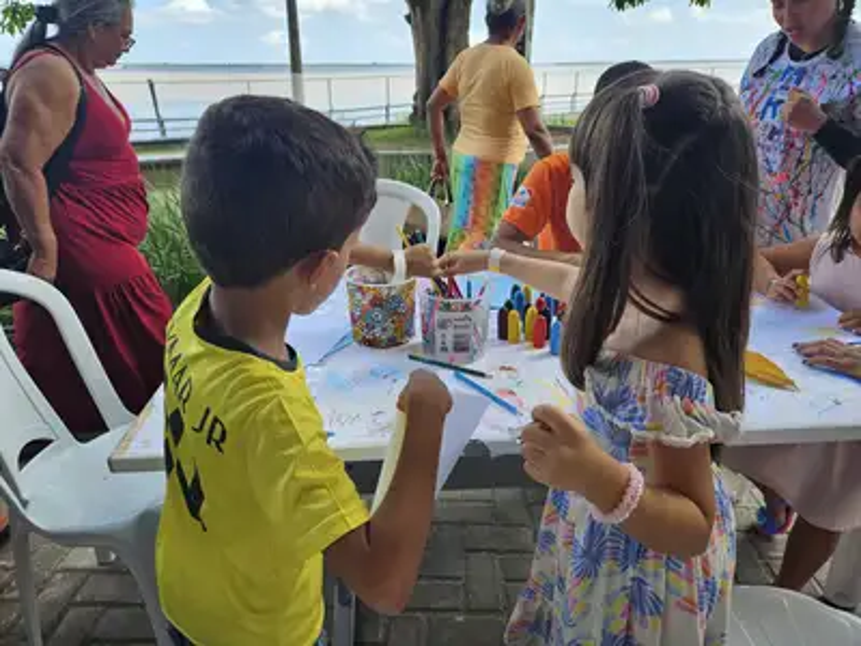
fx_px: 572
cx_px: 430
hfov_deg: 73.9
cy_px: 323
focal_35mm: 23
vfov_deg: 58.9
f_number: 1.8
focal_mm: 5.4
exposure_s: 1/276
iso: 25
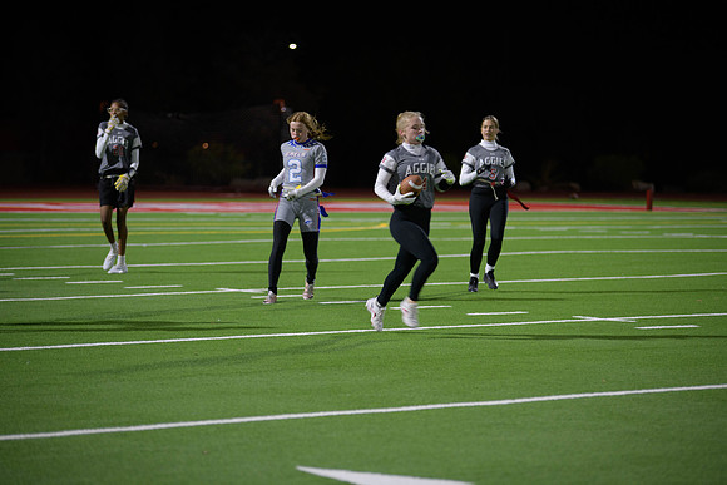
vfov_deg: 9.8
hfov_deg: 14.7
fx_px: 2828
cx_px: 364
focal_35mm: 140
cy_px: 242
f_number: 2.8
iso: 800
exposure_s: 1/200
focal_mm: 140
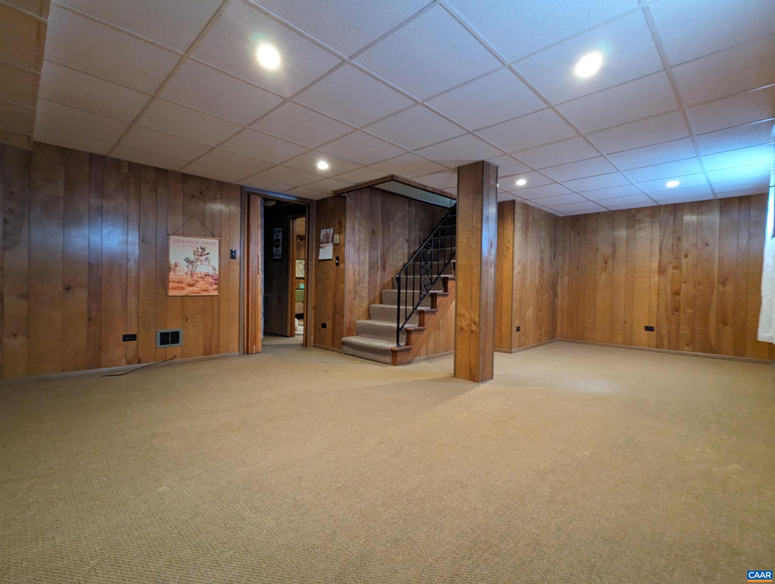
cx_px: 388
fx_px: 359
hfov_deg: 94.4
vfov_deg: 78.2
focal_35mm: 16
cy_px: 292
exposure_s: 1/24
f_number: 2.2
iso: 440
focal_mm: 2.35
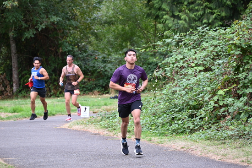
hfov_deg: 10.3
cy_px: 84
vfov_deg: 6.9
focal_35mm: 200
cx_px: 126
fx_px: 1400
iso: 640
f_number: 6.3
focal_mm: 200
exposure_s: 1/250
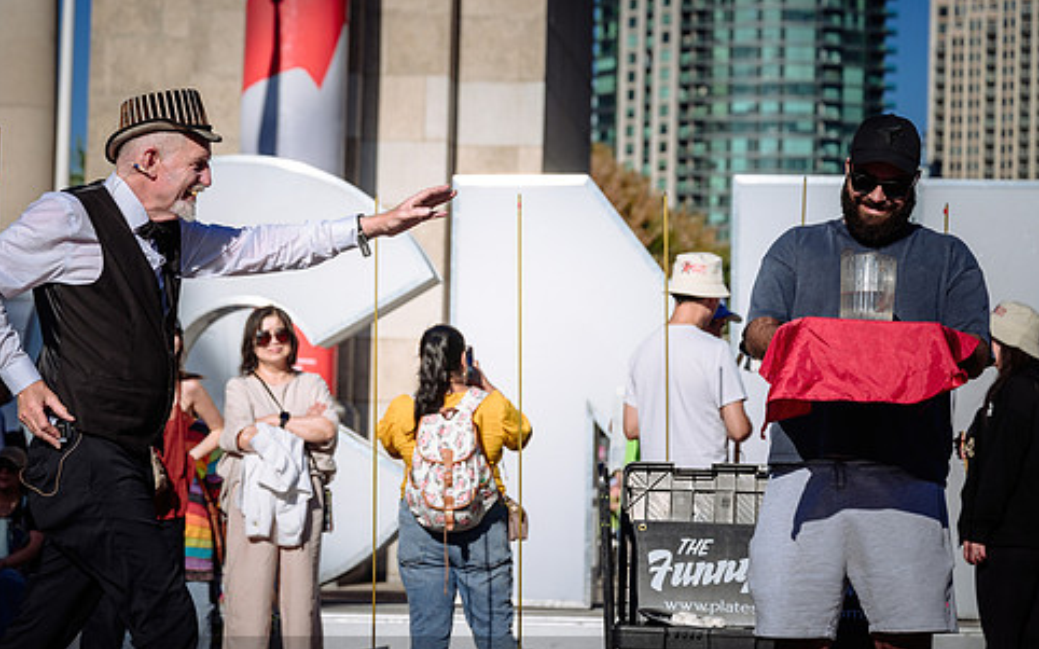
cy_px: 361
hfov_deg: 20.8
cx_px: 408
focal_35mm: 100
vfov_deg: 13.1
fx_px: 2831
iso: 64
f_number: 3.5
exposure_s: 1/1000
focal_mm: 70
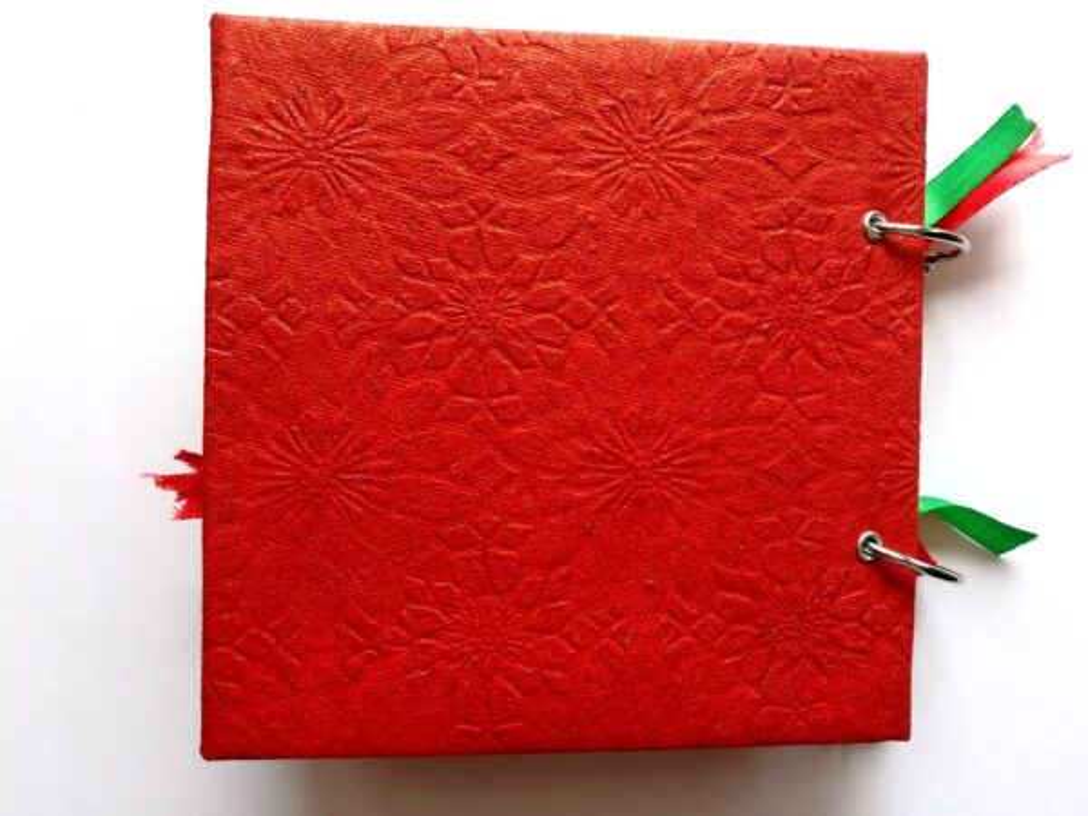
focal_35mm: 26
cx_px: 544
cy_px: 408
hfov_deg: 67.3
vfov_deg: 53.1
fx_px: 817
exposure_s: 1/60
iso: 50
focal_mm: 3.83
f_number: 2.2
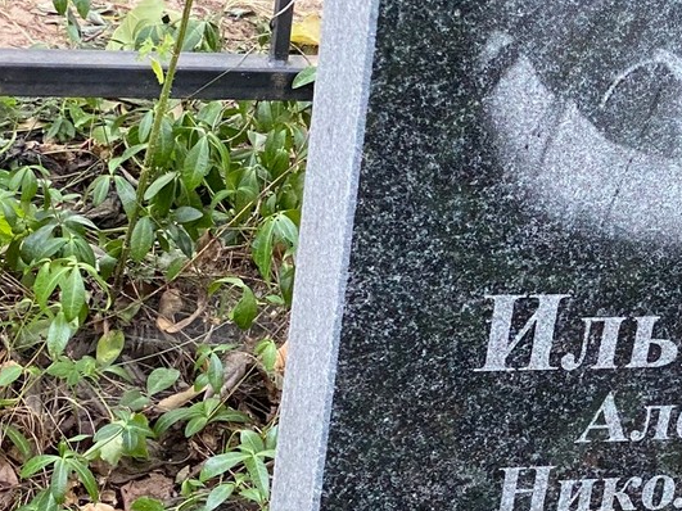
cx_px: 920
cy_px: 385
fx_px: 2777
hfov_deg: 13.4
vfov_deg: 10.5
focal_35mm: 141
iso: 160
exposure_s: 1/121
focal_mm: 6
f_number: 2
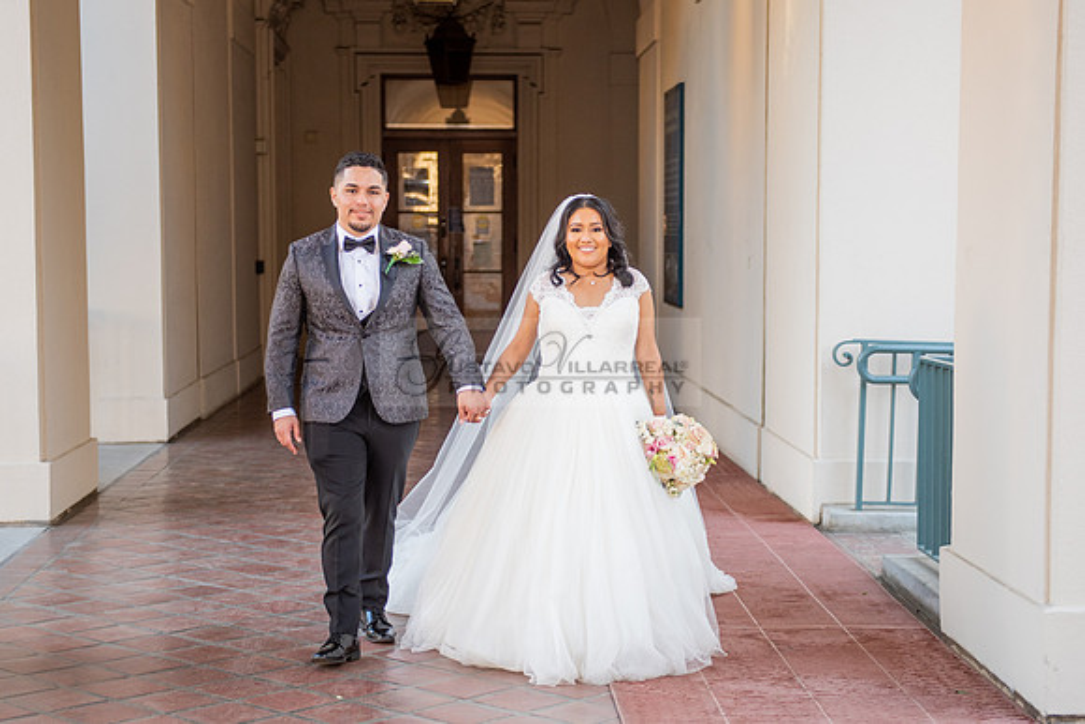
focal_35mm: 67
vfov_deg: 20.3
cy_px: 399
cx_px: 541
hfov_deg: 30.1
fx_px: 2017
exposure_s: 1/250
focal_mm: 52
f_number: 2.8
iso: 500
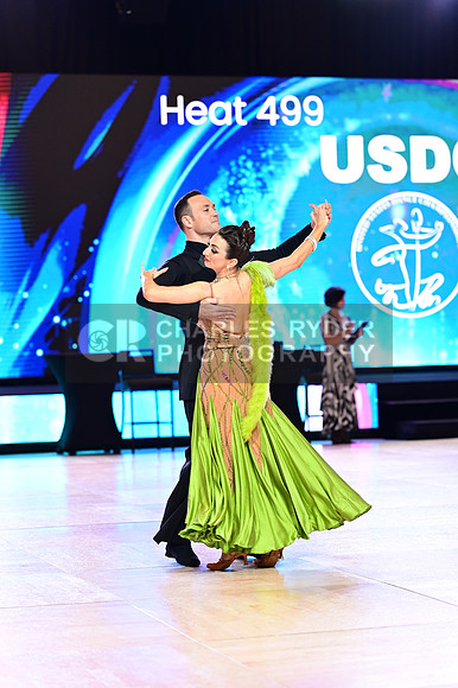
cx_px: 229
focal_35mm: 96
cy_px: 344
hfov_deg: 14.2
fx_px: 1834
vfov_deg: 21.3
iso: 2000
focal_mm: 96
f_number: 2.8
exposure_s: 1/400
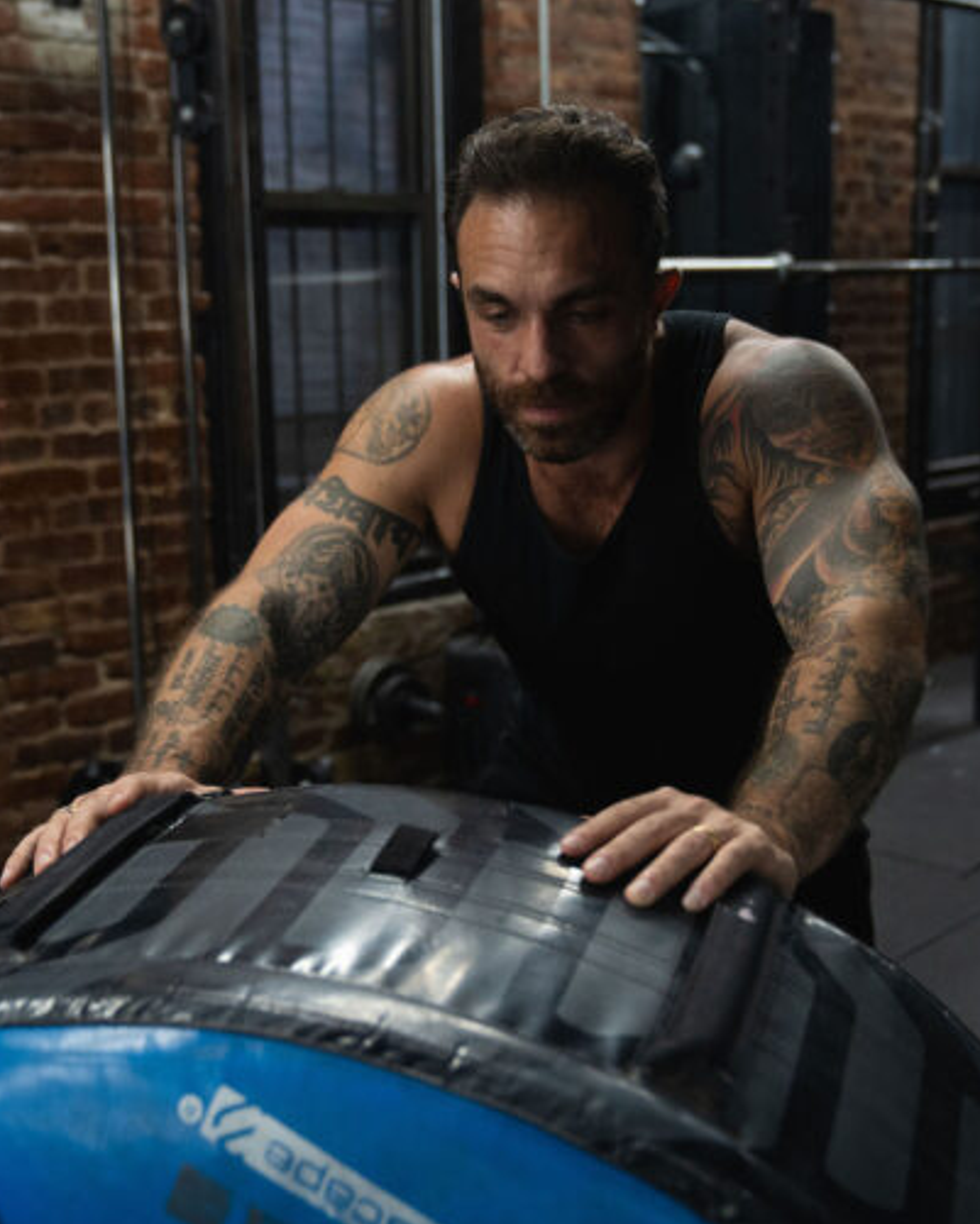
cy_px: 603
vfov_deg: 40.3
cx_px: 459
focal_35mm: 46
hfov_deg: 32.7
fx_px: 1667
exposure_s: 1/250
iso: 2000
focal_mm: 32
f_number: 2.8
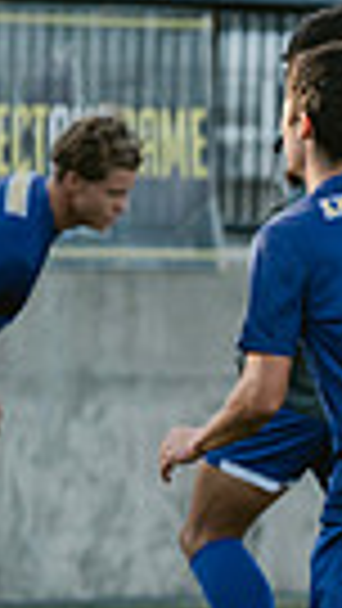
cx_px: 1152
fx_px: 12100
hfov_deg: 1.6
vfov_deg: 2.9
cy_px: 592
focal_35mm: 751
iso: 1250
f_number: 4
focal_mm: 165
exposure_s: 1/1600
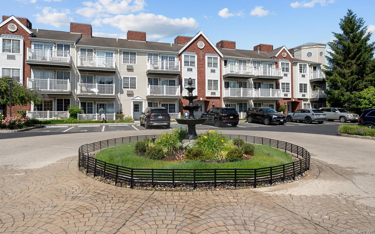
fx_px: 225
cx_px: 190
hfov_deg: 79.7
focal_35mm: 22
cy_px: 108
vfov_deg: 55.0
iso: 160
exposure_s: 1/250
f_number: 9
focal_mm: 14
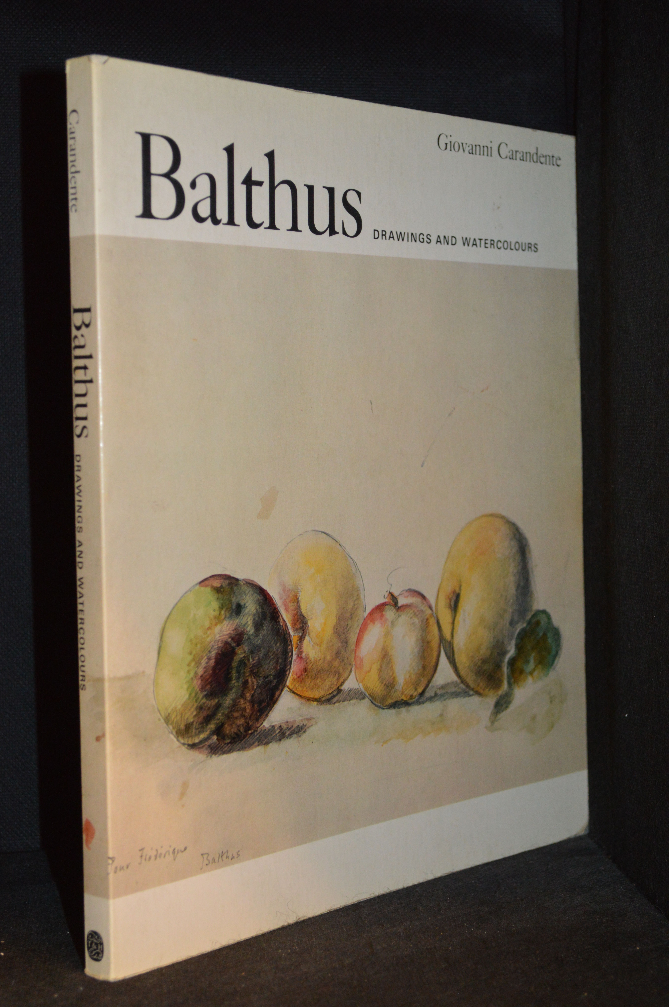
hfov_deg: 21.5
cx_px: 334
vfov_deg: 31.9
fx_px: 1759
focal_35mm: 63
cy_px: 504
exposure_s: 1/60
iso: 1400
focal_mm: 42
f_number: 5.3
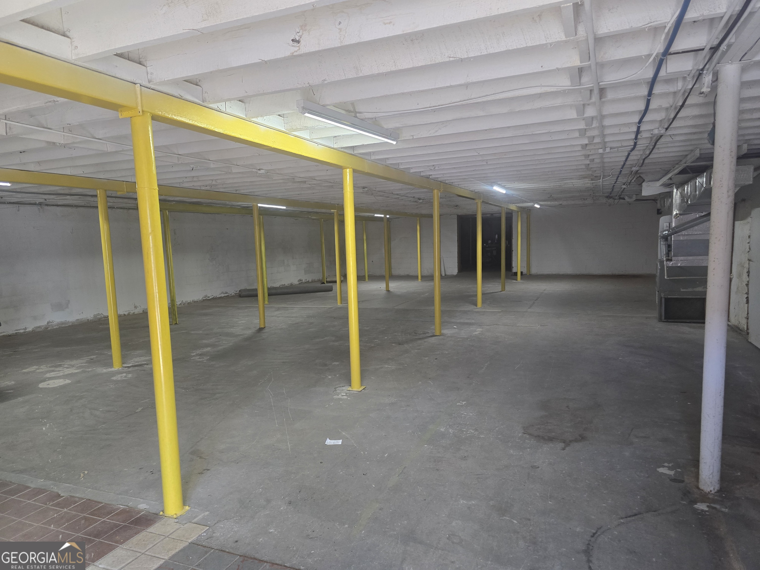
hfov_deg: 73.9
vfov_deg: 58.9
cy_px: 285
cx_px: 380
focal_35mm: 23
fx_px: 505
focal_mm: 6.3
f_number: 1.7
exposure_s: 1/120
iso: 400
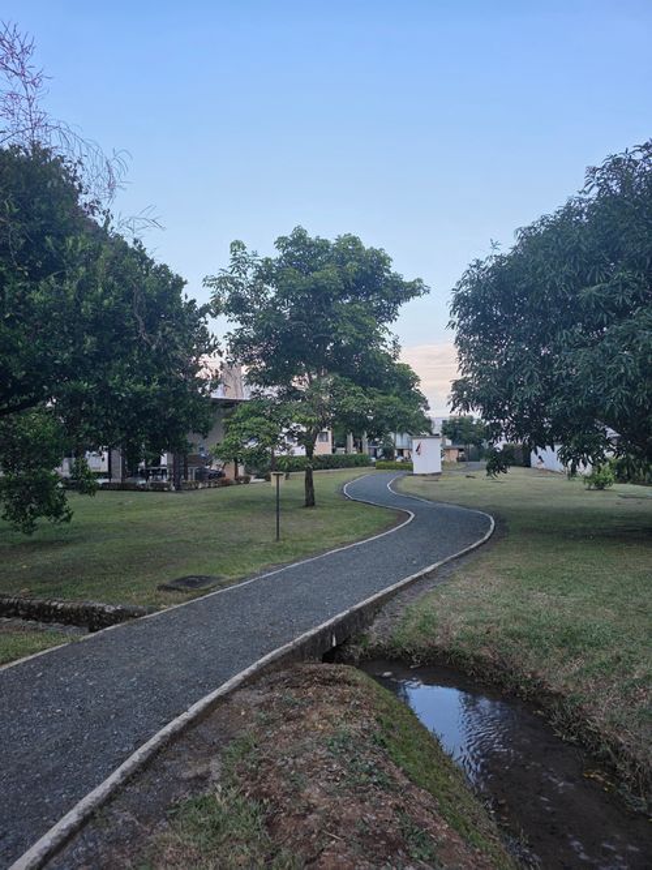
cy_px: 435
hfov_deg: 58.9
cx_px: 326
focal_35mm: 23
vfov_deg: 73.9
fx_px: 578
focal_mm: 6.3
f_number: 1.7
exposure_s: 1/359
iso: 32
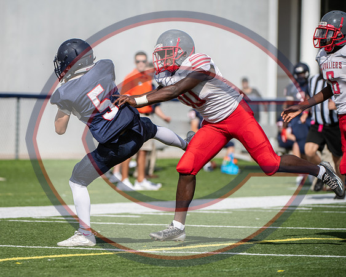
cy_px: 131
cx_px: 129
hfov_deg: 6.9
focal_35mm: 279
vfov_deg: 5.5
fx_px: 2859
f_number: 4
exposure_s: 1/1000
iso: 64
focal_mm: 220
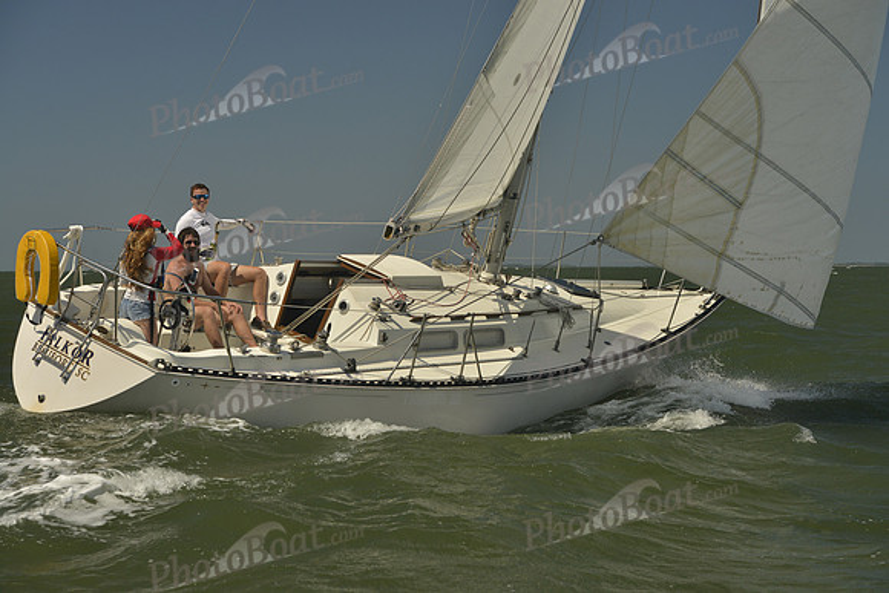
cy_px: 296
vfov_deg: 19.5
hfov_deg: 28.8
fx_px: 1729
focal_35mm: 70
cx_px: 444
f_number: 8
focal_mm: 70
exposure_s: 1/1000
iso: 280
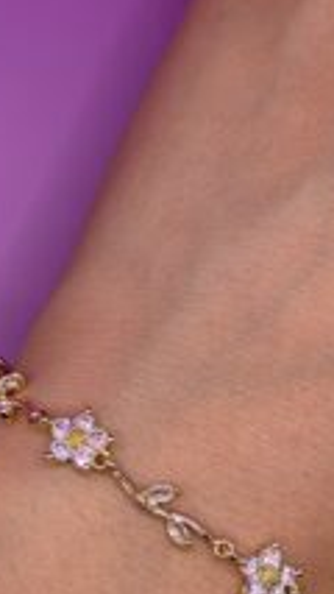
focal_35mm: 98
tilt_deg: -86.9
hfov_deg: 12.4
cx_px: 156
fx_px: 1541
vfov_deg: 21.5
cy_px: 491
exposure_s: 1/373
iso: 64
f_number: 1.78
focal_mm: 6.76
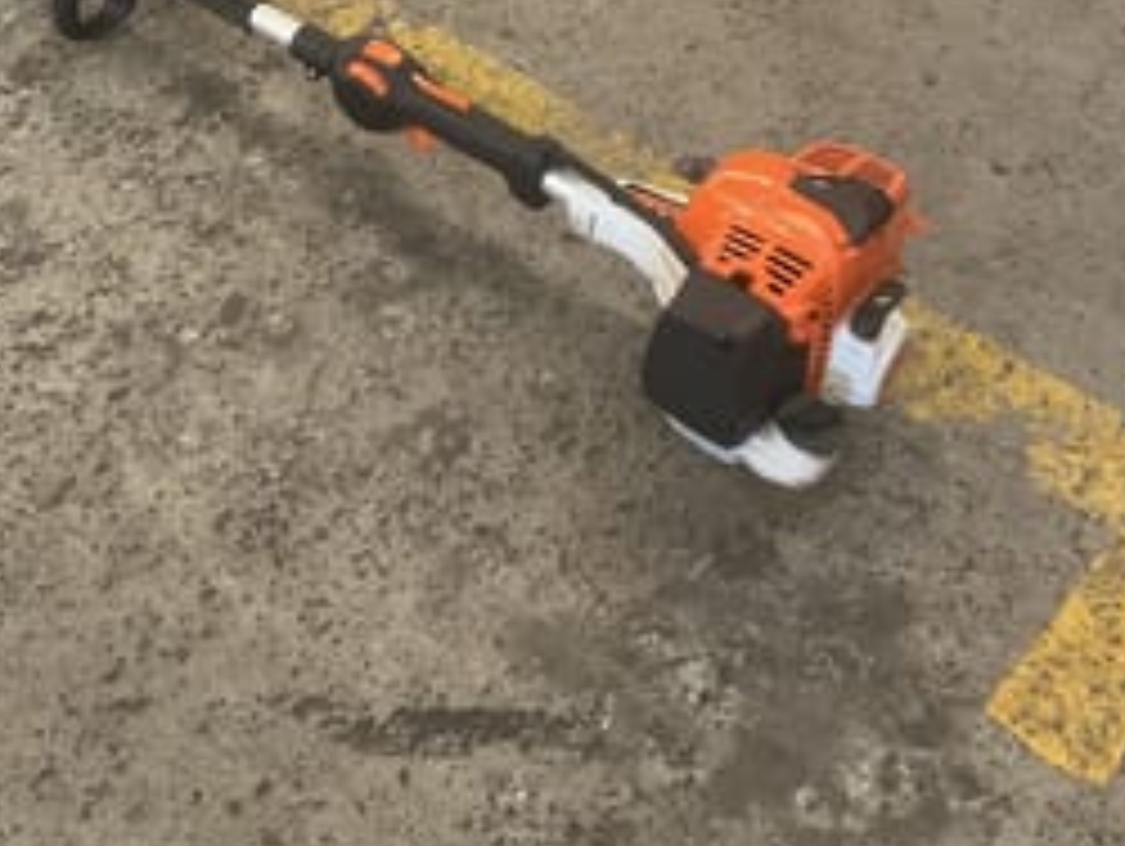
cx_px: 230
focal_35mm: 58
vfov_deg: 24.3
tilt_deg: -38.8
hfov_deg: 32.3
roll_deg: -1.3
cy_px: 25
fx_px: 1887
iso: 320
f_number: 1.8
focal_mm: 3
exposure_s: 1/33
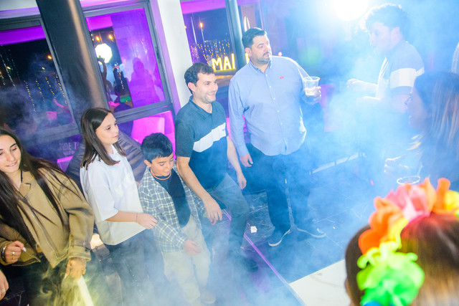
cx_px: 230
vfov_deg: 50.4
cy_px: 153
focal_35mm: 26
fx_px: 325
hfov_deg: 70.4
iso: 2500
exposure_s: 1/160
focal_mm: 17
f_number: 2.8
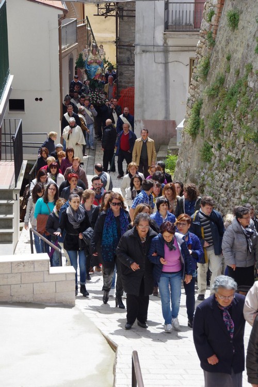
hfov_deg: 10.4
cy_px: 194
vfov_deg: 15.5
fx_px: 1419
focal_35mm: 132
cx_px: 129
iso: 400
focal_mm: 88
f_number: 10
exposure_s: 1/250
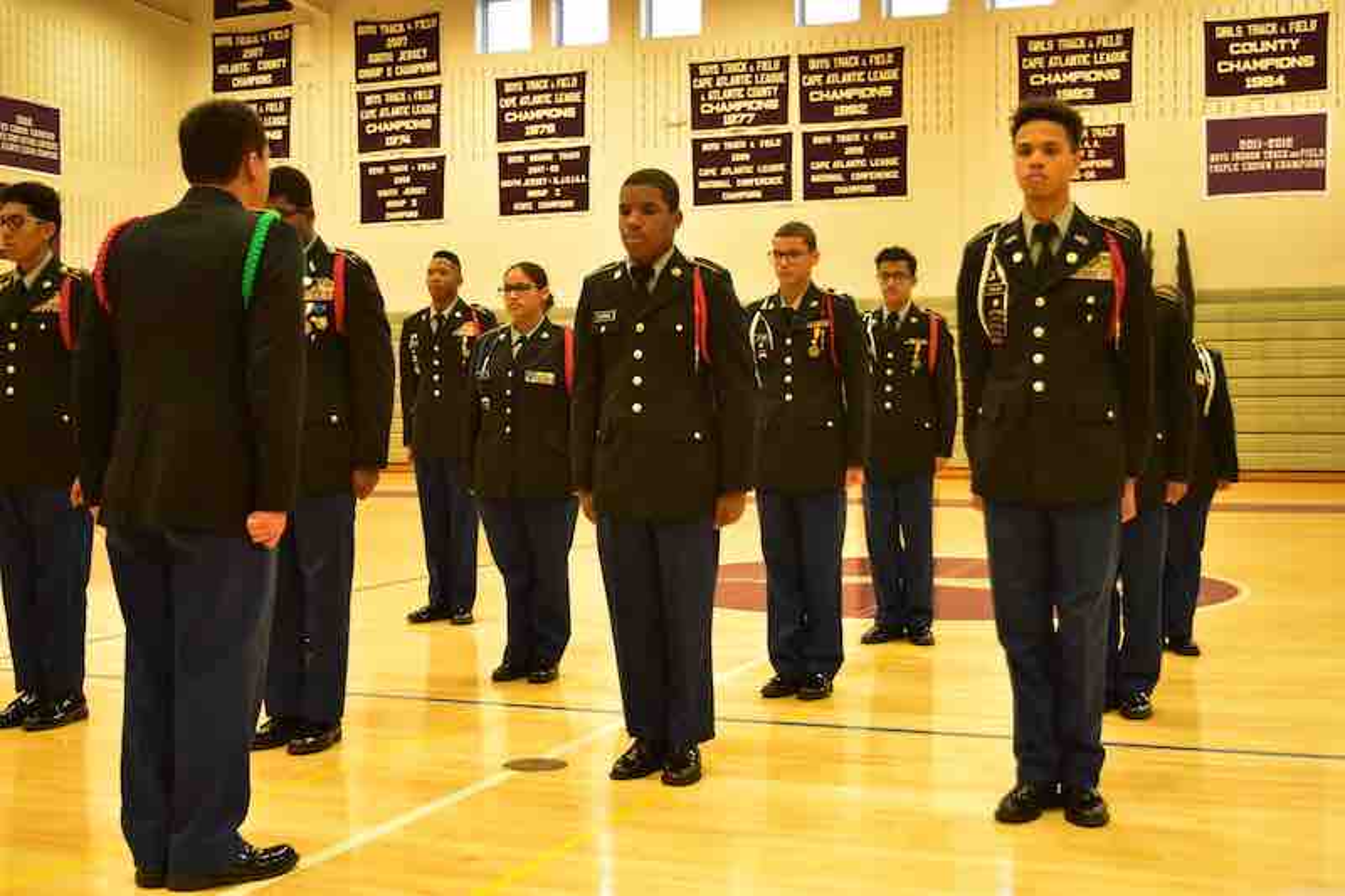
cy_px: 448
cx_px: 672
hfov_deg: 43.6
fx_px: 1681
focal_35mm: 45
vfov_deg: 29.9
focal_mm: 30
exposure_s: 1/30
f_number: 4.2
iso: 720
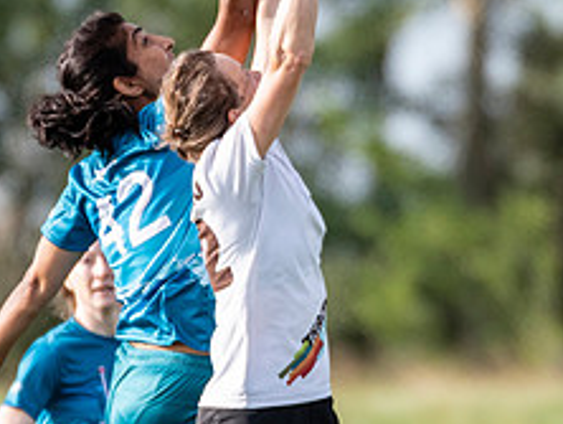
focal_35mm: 1752
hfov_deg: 1.1
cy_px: 137
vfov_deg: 0.9
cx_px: 369
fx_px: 28526
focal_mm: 400
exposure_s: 1/1600
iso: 400
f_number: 4
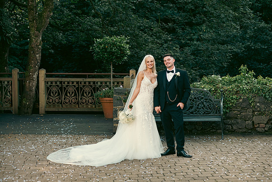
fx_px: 605
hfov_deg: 25.4
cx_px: 136
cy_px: 91
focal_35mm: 80
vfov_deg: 17.1
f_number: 3.5
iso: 200
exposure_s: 1/200
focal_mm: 80
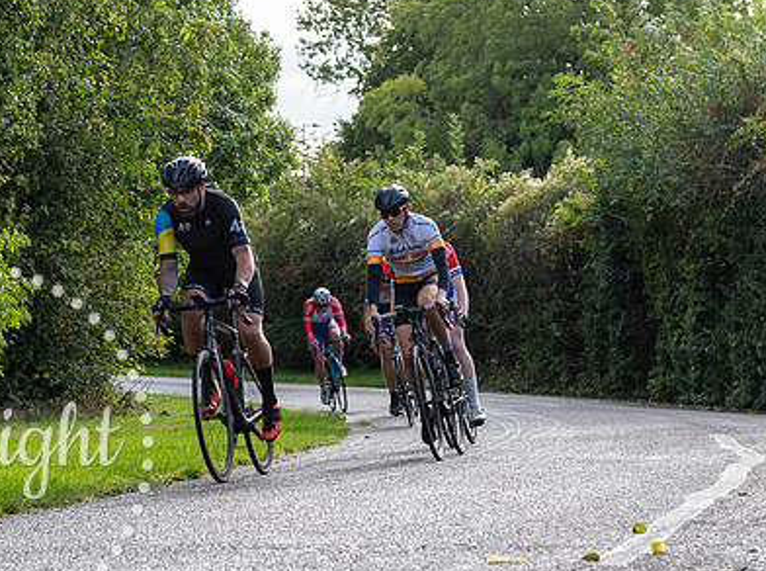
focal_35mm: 124
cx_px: 210
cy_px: 269
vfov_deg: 11.9
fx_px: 2737
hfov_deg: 15.9
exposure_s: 1/500
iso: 200
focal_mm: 66
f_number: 4
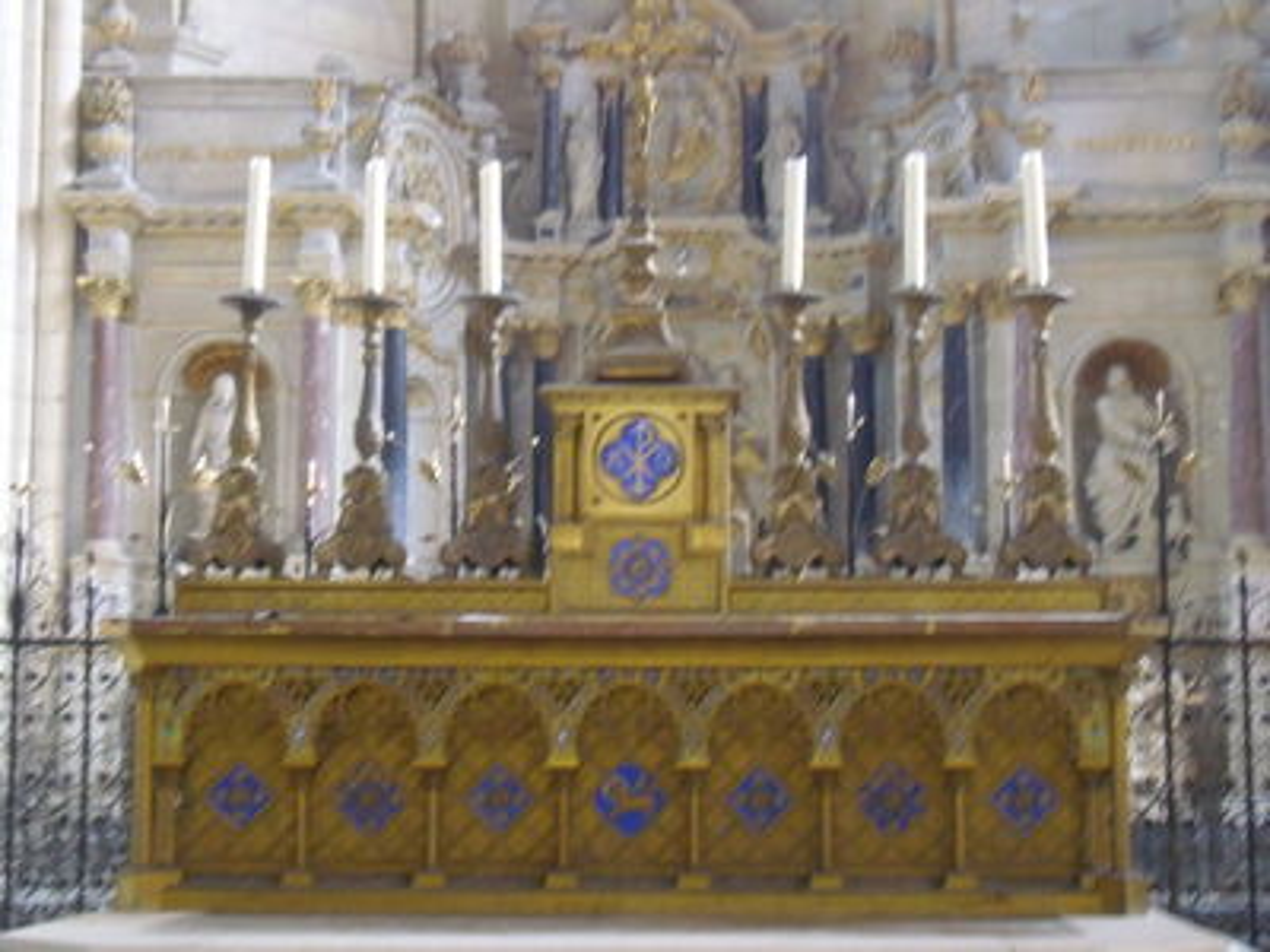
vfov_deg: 21.9
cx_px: 635
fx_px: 2458
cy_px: 476
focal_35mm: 67
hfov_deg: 29.0
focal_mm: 11.16
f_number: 4.3
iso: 400
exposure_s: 1/3.33
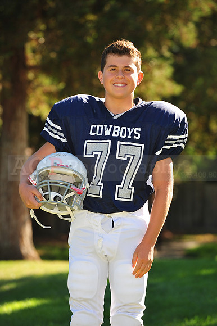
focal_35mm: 175
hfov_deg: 7.8
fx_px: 1584
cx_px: 108
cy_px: 163
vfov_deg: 11.8
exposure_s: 1/320
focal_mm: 175
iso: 200
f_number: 4.5
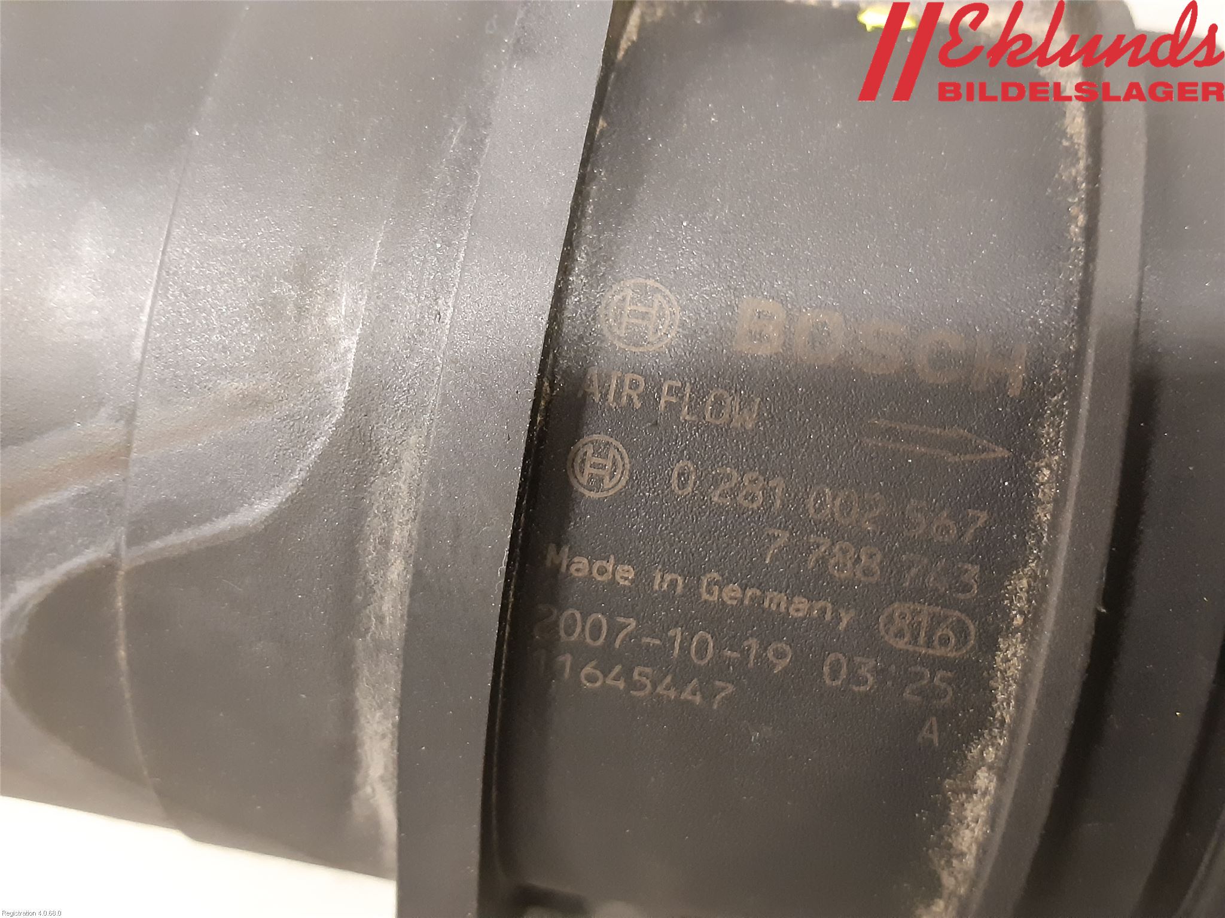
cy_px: 459
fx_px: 920
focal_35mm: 26
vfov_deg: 53.1
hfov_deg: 67.3
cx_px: 612
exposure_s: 1/25
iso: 500
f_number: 1.7
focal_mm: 3.93
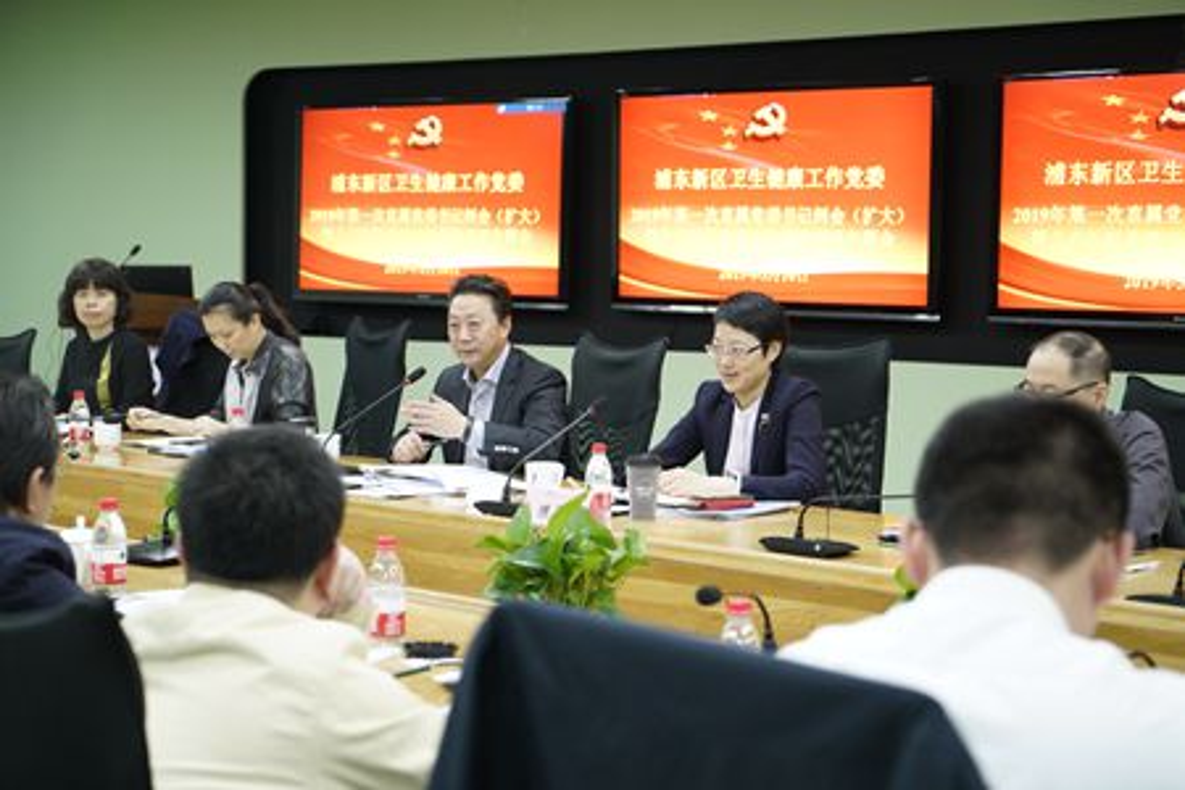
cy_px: 395
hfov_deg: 32.9
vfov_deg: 22.3
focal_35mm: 61
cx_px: 592
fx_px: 2008
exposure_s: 1/60
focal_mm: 61
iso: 3200
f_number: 4
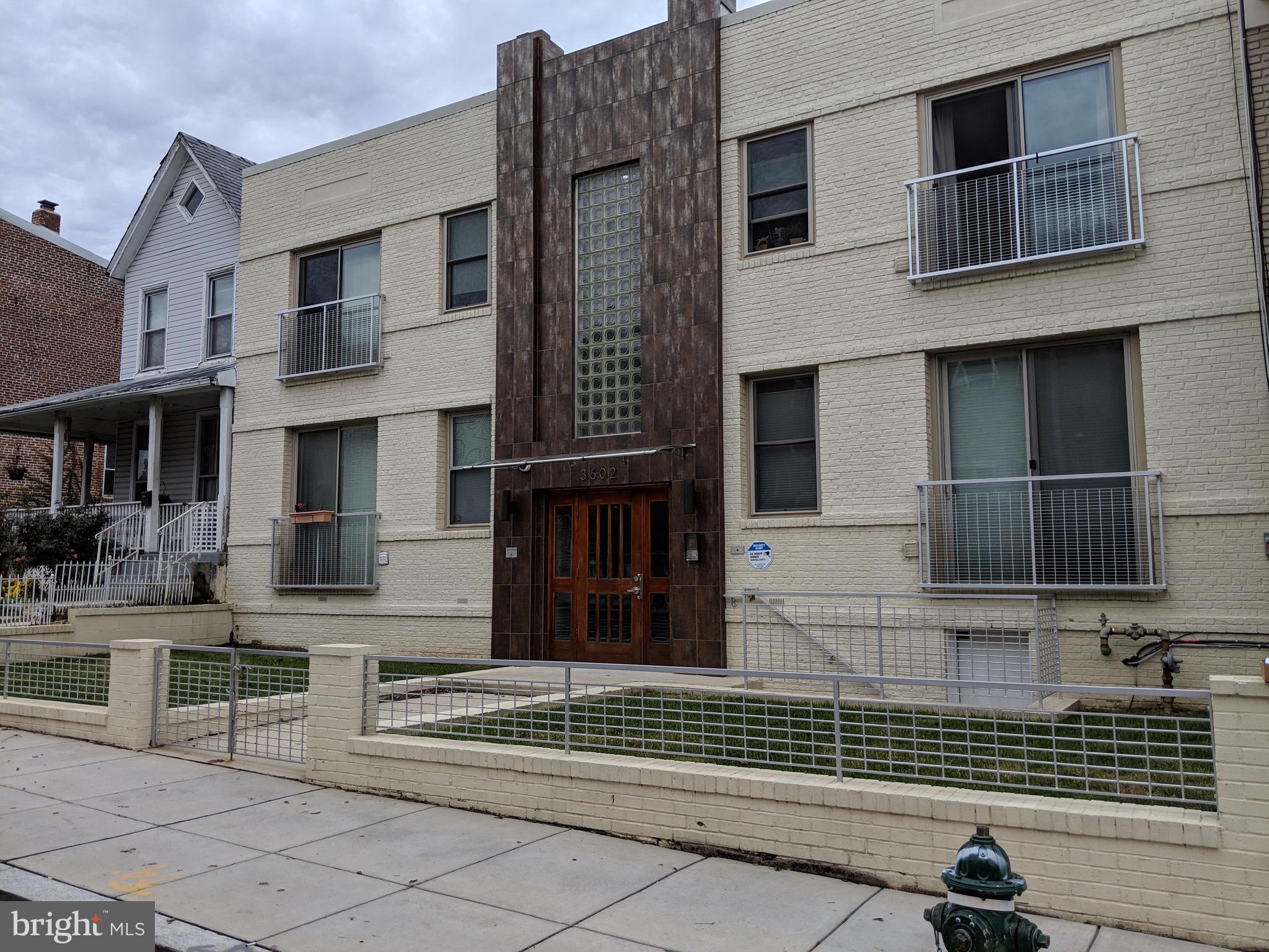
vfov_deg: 51.4
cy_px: 476
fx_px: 990
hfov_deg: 65.3
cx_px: 634
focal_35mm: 27
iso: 55
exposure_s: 1/1235
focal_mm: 4.44
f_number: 1.8
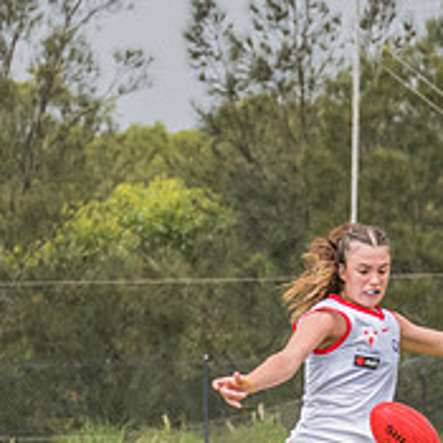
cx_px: 574
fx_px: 11438
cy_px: 358
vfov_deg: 2.2
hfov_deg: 2.2
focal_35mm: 790
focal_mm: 160
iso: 800
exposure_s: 1/1250
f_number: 8
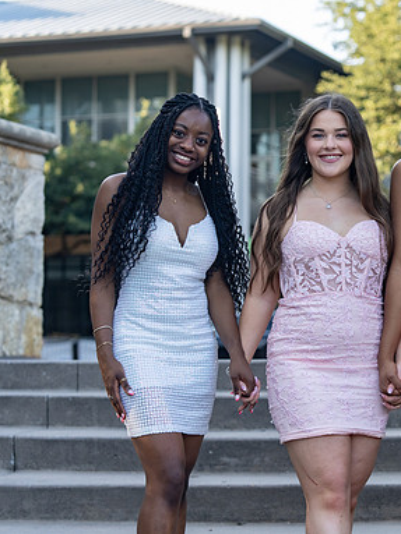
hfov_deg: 14.3
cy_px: 266
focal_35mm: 102
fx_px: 1576
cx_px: 380
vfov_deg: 19.3
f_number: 3.5
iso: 250
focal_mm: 70
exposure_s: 1/320
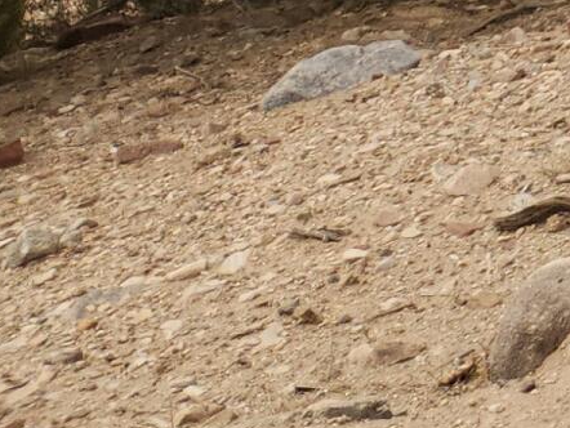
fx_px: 2570
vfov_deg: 8.0
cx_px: 1909
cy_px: -923
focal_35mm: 156
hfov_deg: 9.1
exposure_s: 1/2038
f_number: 1.8
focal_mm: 5.4
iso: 20
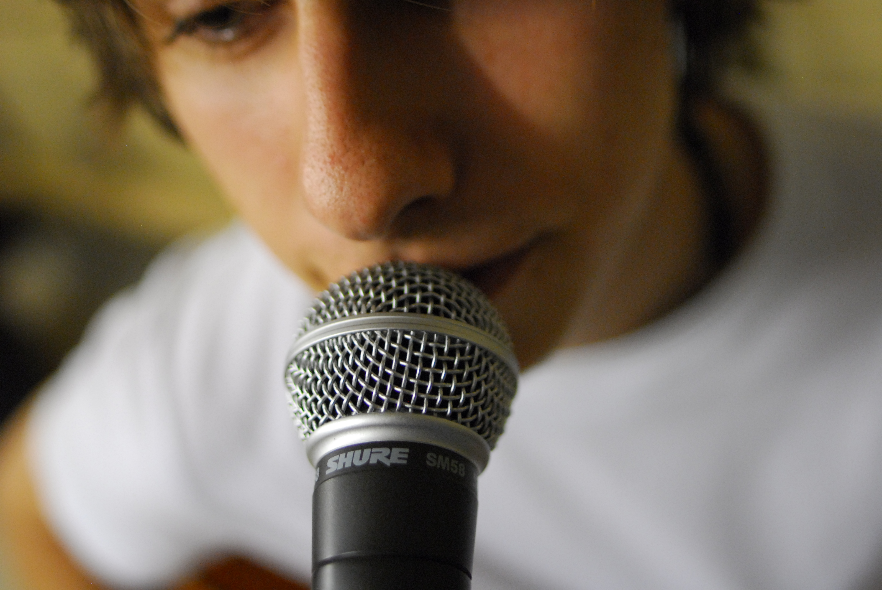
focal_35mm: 36
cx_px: 441
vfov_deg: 37.0
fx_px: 883
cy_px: 295
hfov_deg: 53.1
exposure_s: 1/60
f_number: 1.8
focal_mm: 24
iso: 1000
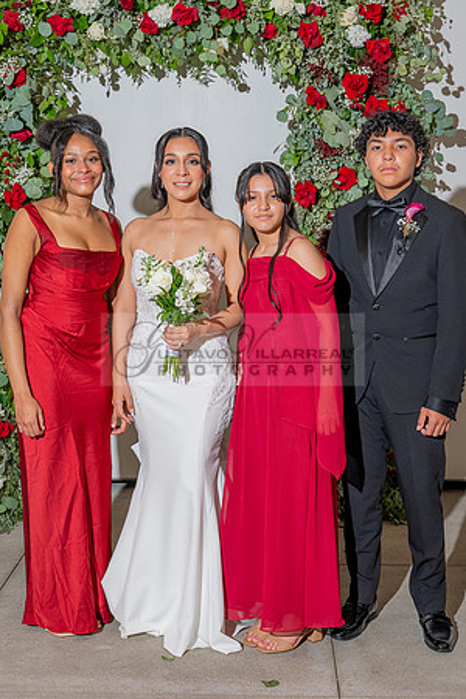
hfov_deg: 23.8
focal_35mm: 57
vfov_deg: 35.1
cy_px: 350
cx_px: 233
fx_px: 1107
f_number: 5.6
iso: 800
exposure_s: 1/200
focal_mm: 38
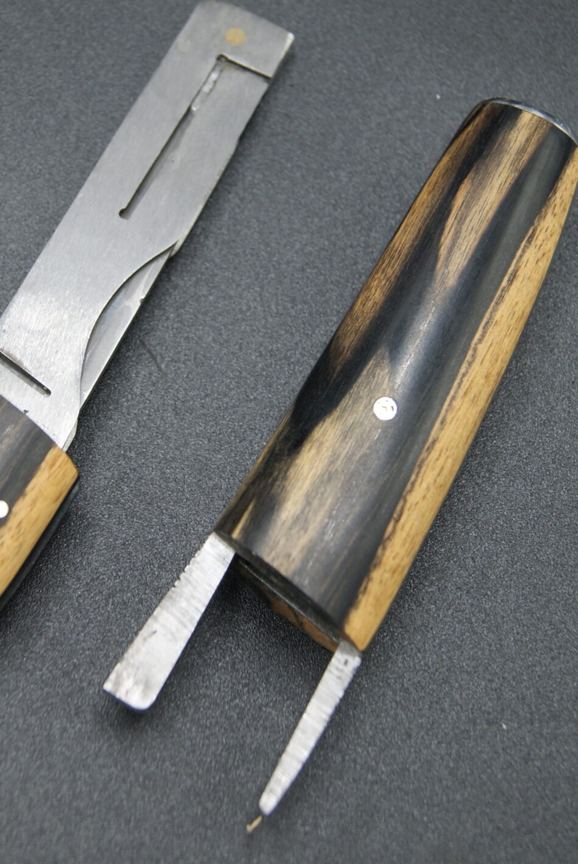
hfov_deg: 16.9
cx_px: 191
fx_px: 1945
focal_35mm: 81
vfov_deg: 24.9
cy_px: 284
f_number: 4.5
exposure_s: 1/50
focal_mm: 30
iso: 100
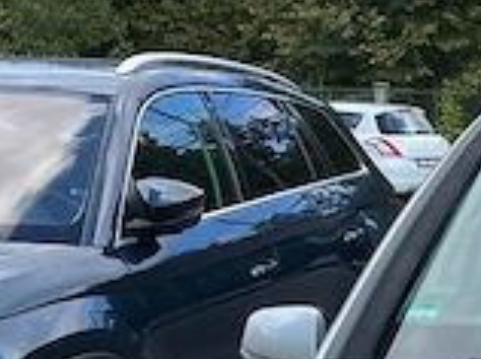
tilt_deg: -20.3
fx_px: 1374
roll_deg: +0.3
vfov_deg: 13.7
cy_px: 599
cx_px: 804
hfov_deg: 17.1
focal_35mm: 99
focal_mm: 5.1
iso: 50
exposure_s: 1/1458
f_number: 1.6
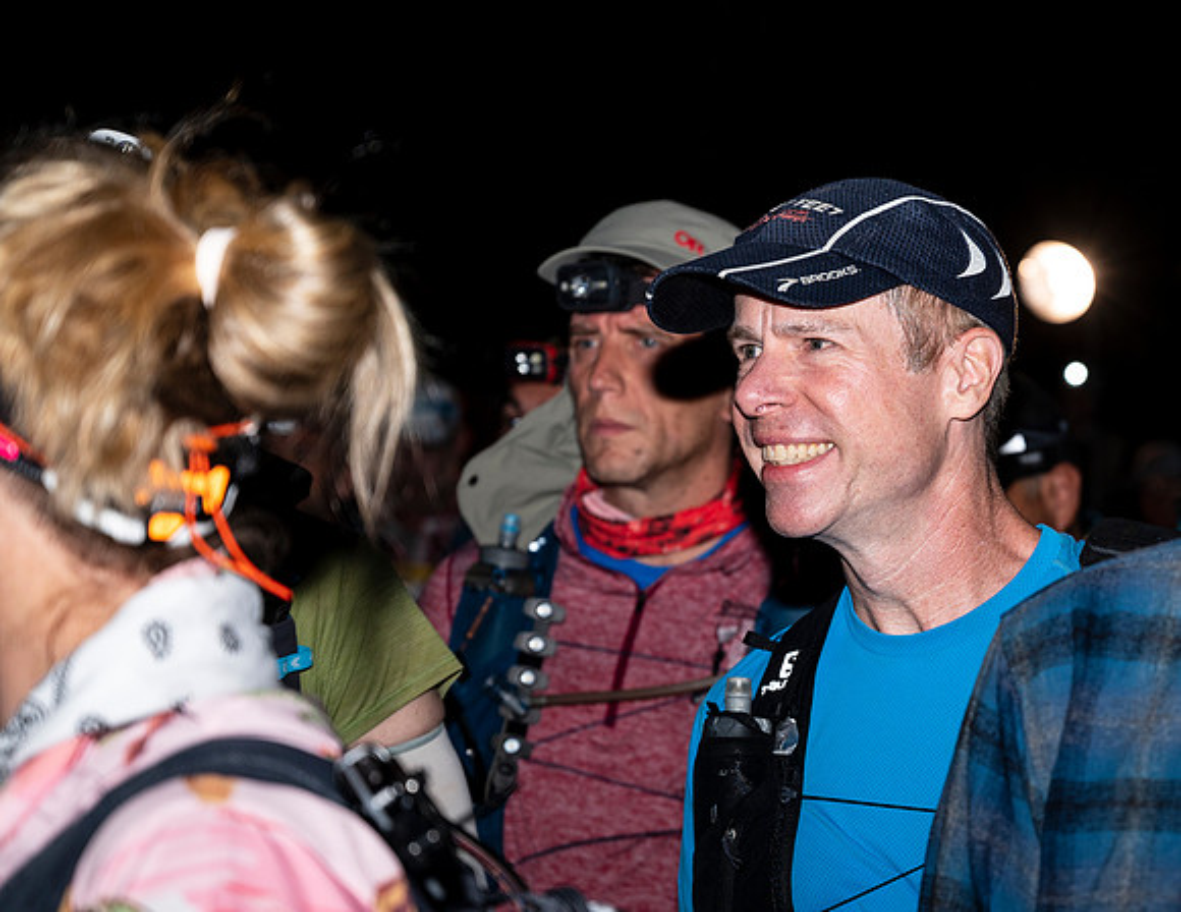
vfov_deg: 13.3
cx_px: 867
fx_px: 3912
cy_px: 456
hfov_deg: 17.1
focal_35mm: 113
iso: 320
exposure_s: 1/200
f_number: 4
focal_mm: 70
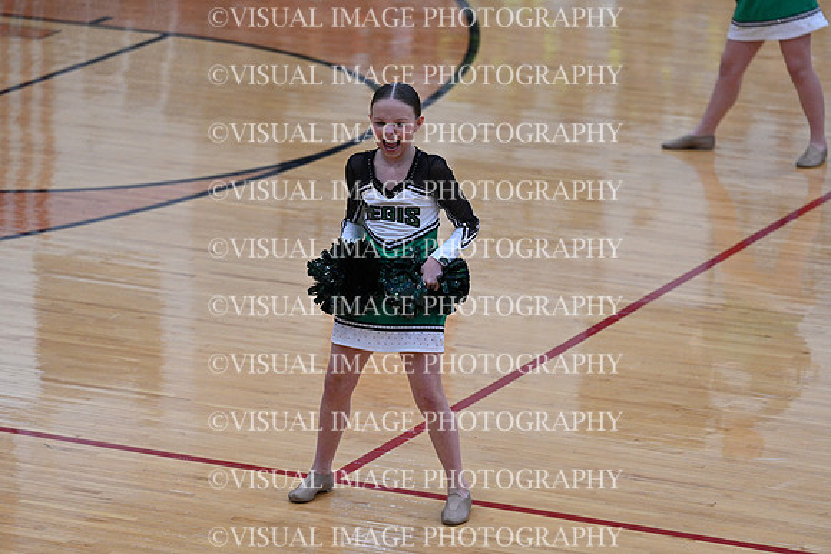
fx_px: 4618
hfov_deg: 10.3
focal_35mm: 200
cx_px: 416
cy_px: 277
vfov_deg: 6.9
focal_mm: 200
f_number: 4
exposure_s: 1/400
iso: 4000
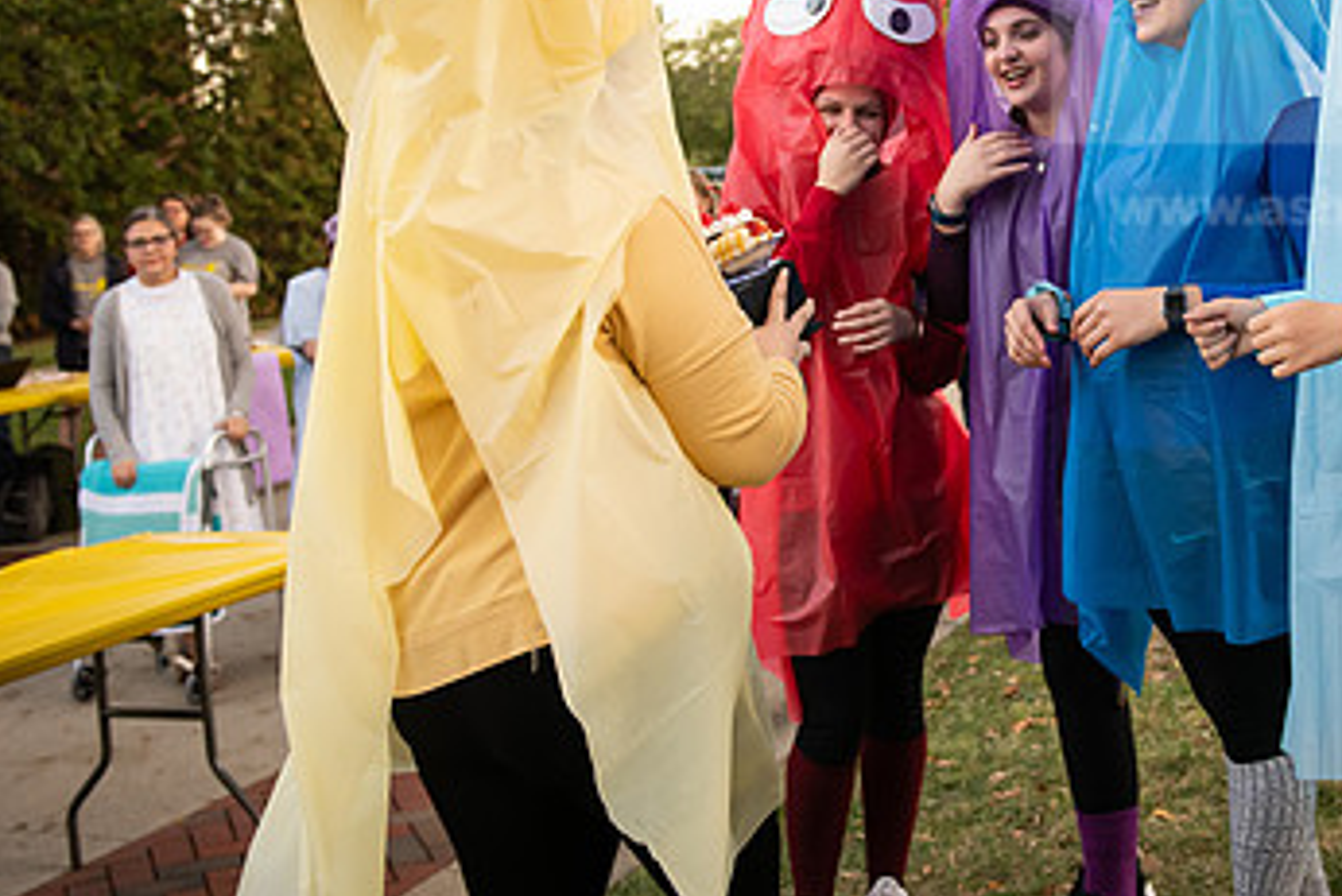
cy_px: 289
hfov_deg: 37.6
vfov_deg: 25.9
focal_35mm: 52
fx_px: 1939
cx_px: 935
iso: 1000
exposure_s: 1/320
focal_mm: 31
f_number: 3.5
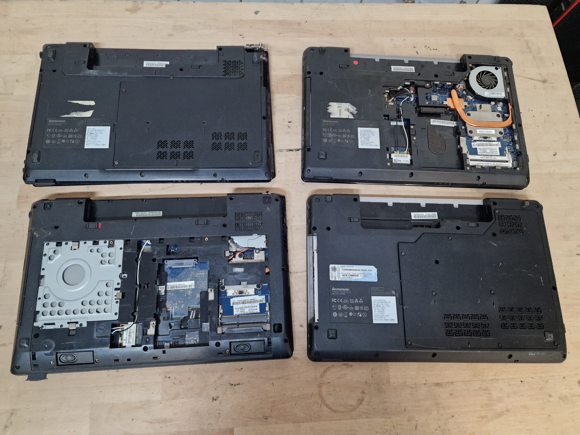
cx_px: 290
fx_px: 385
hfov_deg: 73.9
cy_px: 218
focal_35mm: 23
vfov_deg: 58.9
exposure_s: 1/100
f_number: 1.8
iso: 800
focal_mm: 6.4
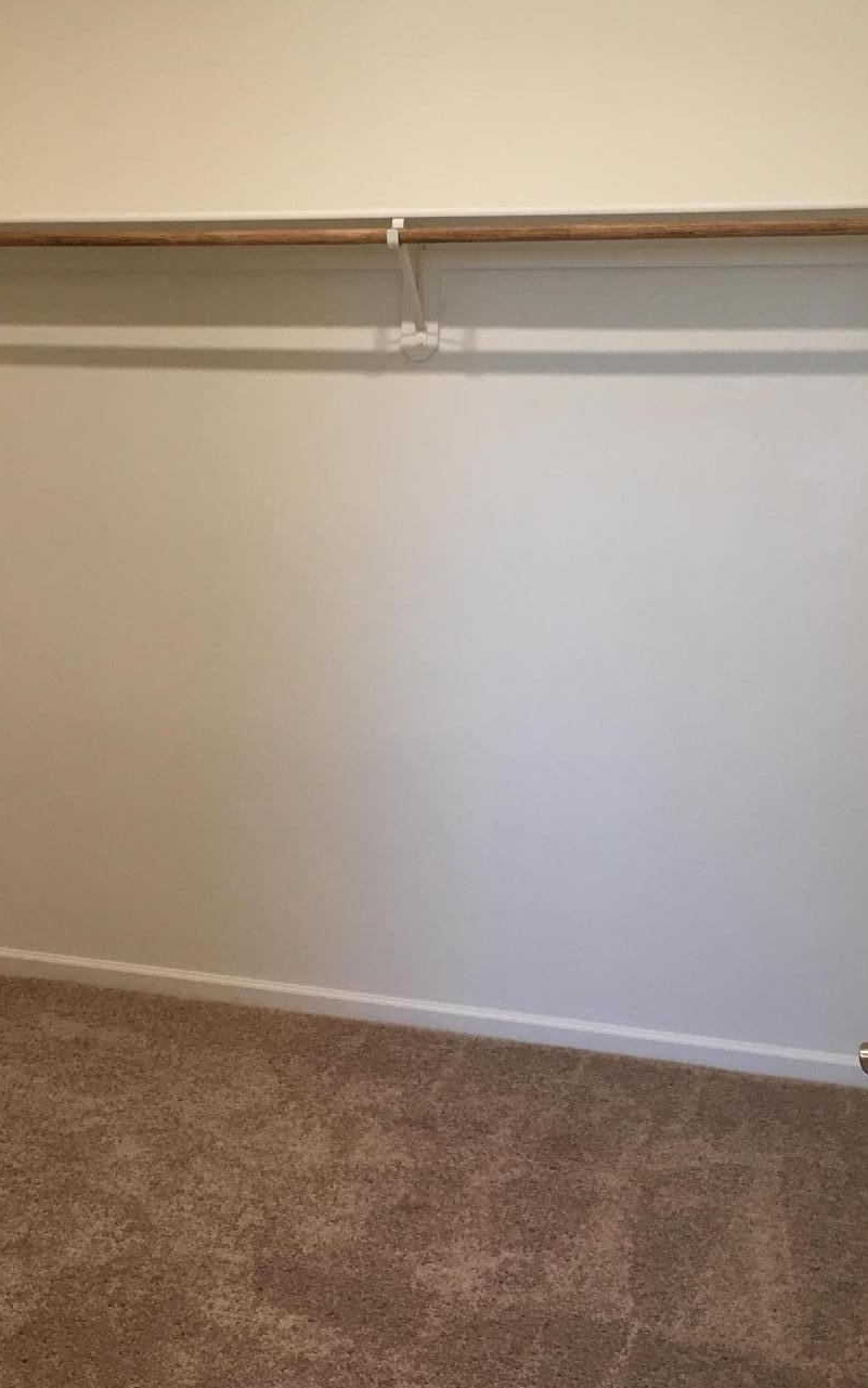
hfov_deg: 26.6
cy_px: 631
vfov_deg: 41.8
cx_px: 230
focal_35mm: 48
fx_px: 1816
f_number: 2.2
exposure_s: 1/30
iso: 64
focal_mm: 4.15
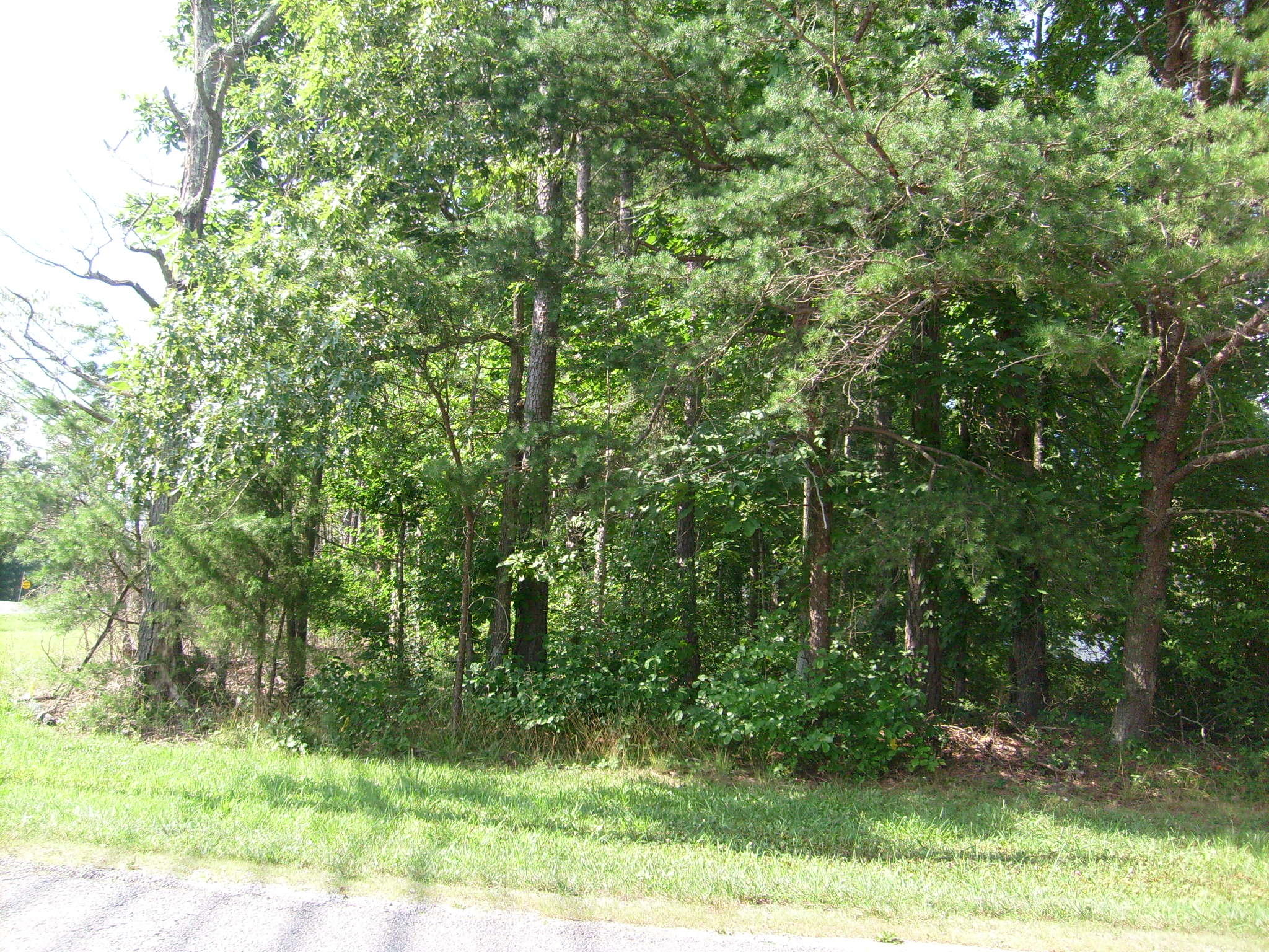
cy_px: 476
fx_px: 1283
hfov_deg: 52.6
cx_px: 634
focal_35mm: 35
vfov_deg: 40.7
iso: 80
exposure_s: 1/250
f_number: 2.8
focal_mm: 5.8
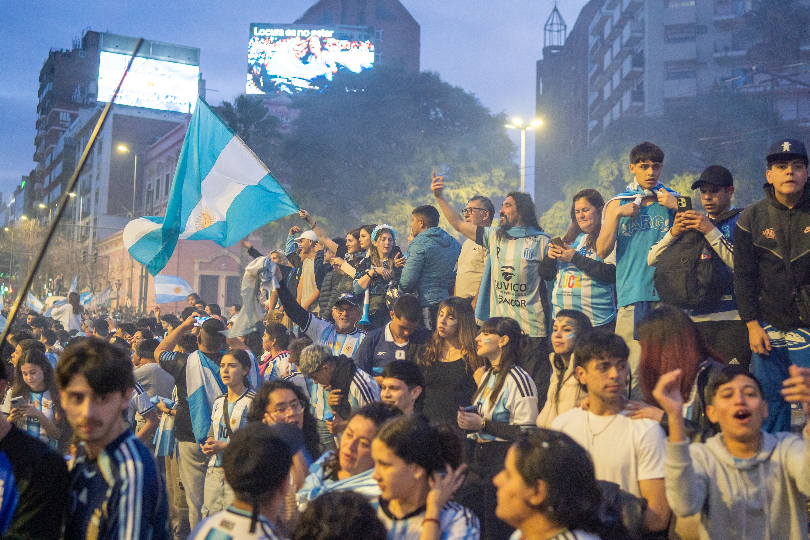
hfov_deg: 48.9
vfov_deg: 33.7
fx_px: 891
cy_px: 269
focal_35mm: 40
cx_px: 392
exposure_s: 1/250
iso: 1250
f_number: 2.5
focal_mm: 35
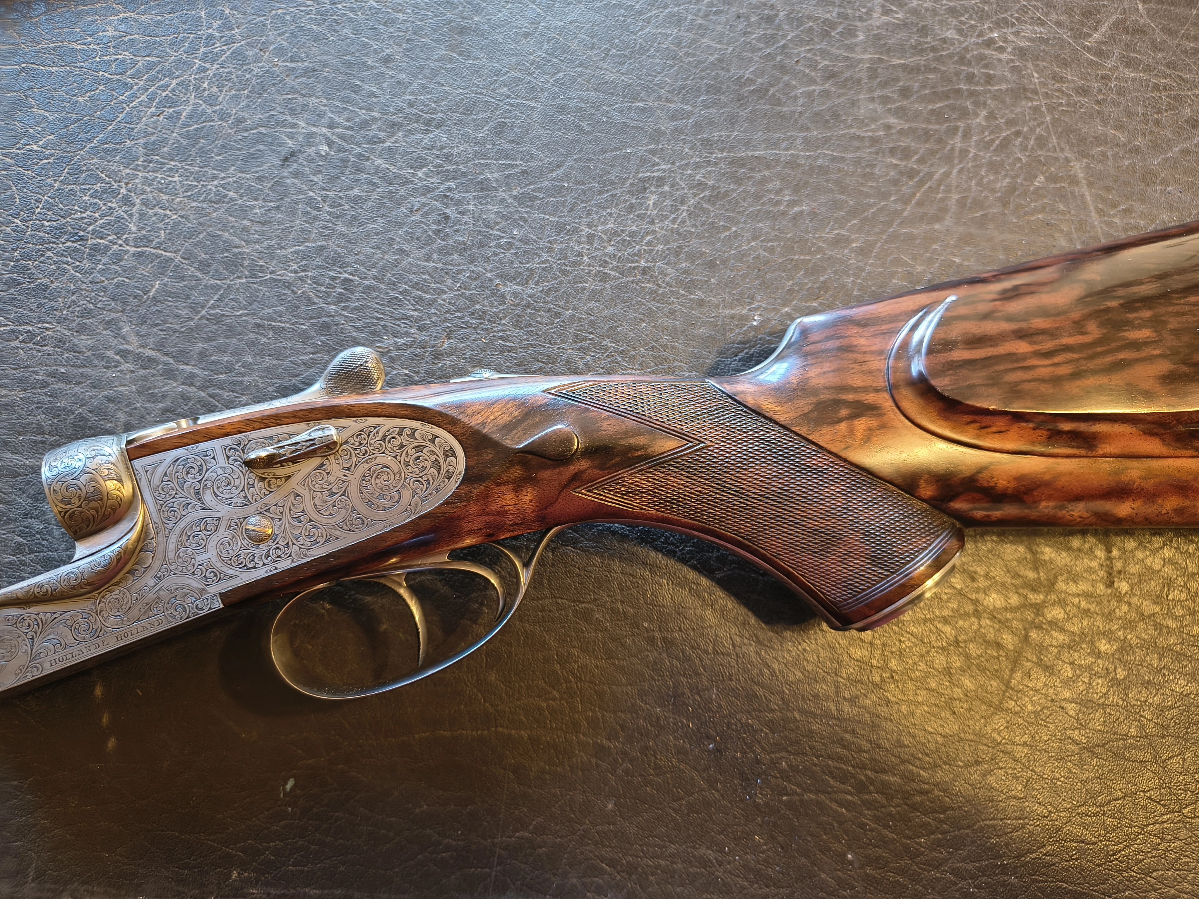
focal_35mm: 24
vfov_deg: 56.8
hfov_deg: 71.6
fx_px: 831
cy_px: 450
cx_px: 600
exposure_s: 1/60
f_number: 1.8
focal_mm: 5.56
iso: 1138
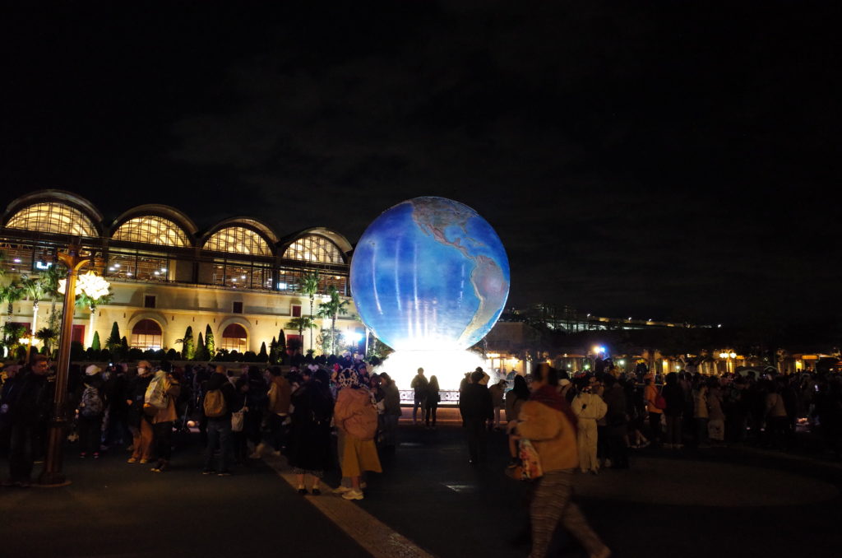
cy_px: 279
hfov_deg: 65.6
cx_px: 421
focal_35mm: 28
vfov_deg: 46.2
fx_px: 653
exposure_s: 1/30
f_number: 2.8
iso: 3200
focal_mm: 18.3
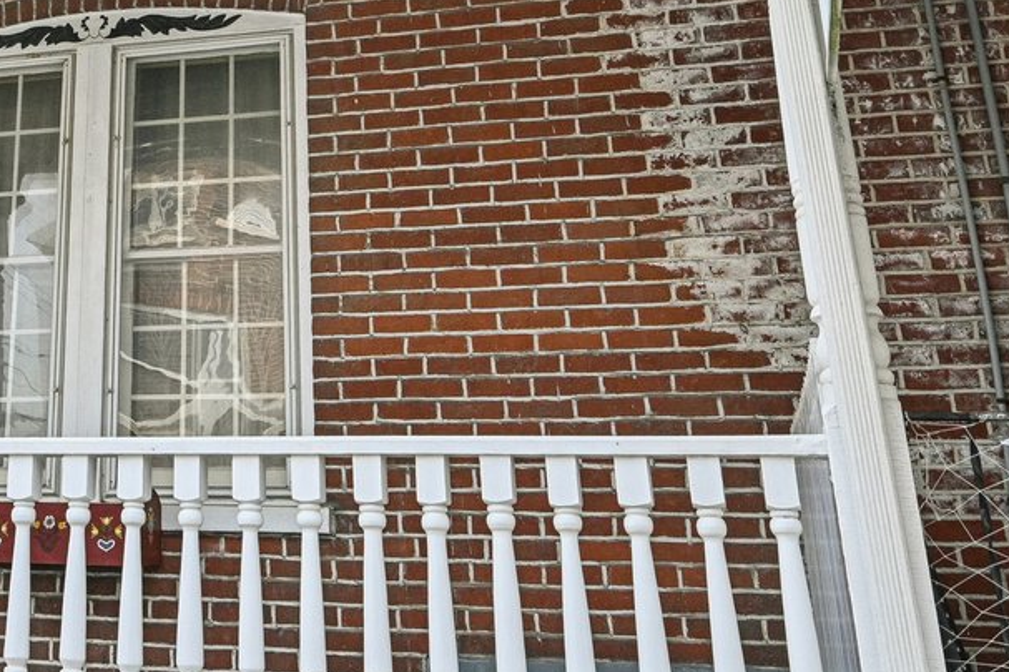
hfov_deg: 34.5
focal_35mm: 54
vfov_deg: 23.6
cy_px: -47
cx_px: 73
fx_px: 1513
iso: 800
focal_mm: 16
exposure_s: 1/800
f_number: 8
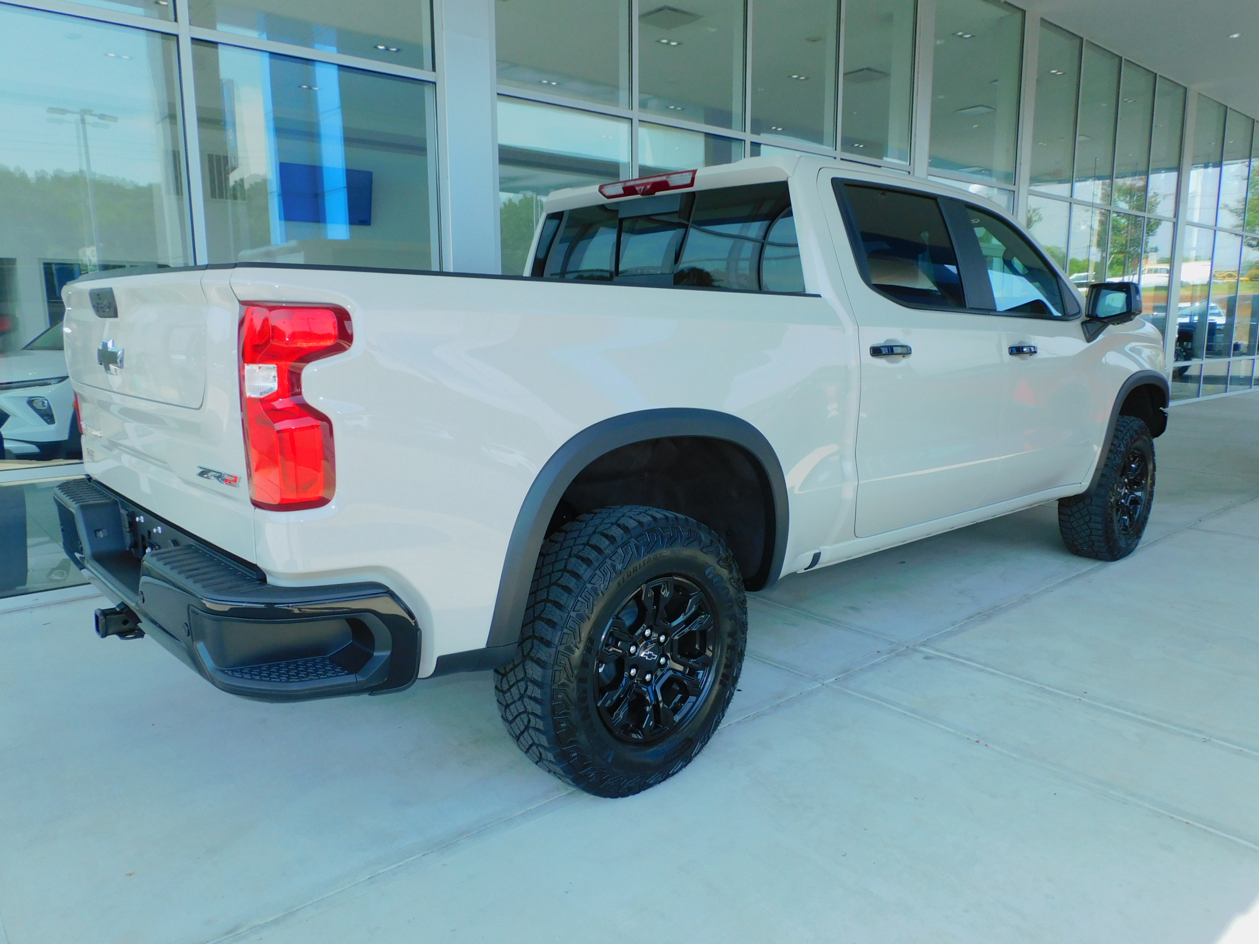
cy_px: 472
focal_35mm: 24
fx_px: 873
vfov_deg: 56.8
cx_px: 630
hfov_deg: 71.6
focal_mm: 4.3
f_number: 3.3
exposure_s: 1/500
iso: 125
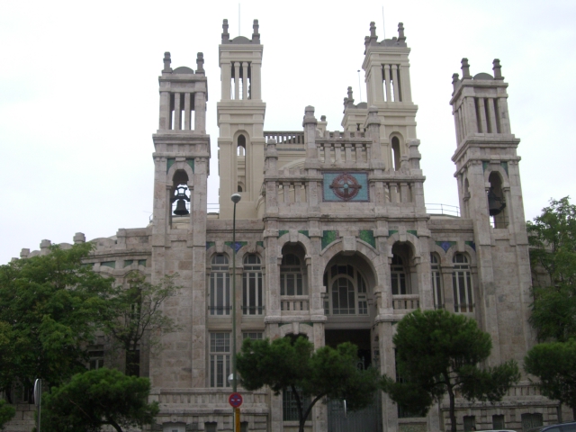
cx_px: 288
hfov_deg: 40.4
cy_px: 216
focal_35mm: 47
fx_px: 782
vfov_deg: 30.9
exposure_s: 1/125
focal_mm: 7.6
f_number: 3
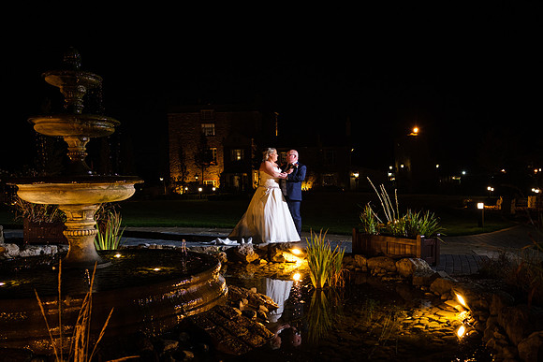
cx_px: 300
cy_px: 214
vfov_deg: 43.8
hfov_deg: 62.2
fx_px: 449
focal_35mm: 30
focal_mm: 16
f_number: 2.2
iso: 1000
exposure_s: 1/200
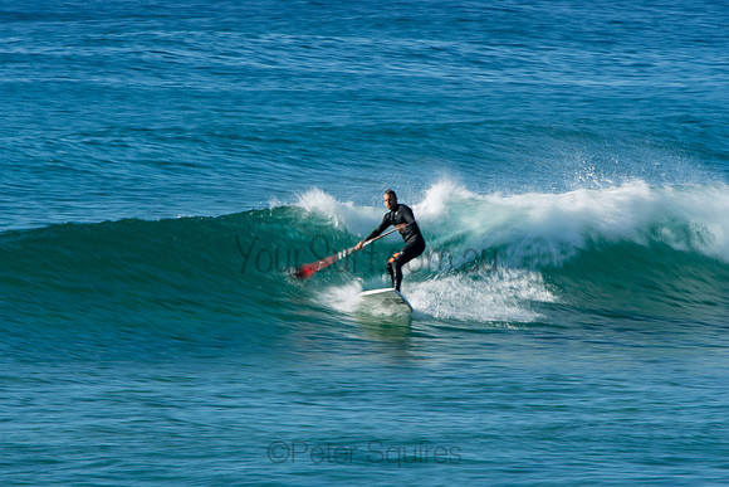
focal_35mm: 495
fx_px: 10026
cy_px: 244
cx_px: 364
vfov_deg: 2.8
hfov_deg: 4.2
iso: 100
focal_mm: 330
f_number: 22
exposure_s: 1/20
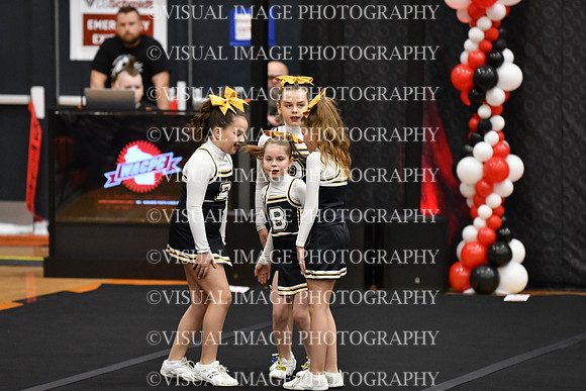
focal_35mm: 255
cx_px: 293
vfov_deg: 5.4
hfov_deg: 8.1
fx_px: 4152
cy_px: 196
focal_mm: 170
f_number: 2.8
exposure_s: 1/800
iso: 5000
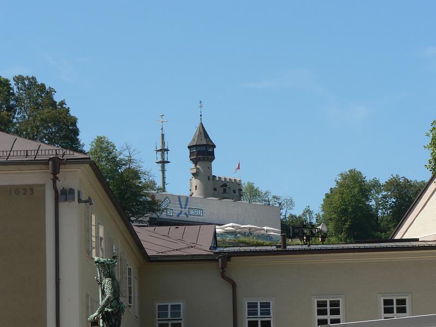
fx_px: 2116
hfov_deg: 11.8
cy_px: 164
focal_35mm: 168
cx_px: 218
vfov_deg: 8.8
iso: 80
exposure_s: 1/400
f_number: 5.6
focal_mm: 28
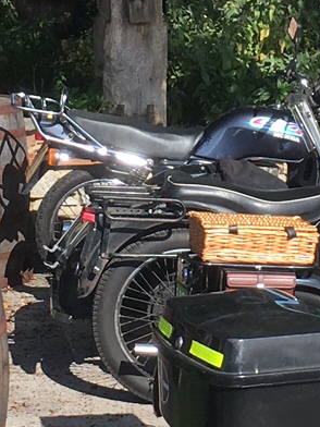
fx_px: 1837
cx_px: 295
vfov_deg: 13.1
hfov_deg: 9.9
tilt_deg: -5.2
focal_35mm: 149
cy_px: 48
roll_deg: -0.4
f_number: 2.2
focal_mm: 4.15
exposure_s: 1/962
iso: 25
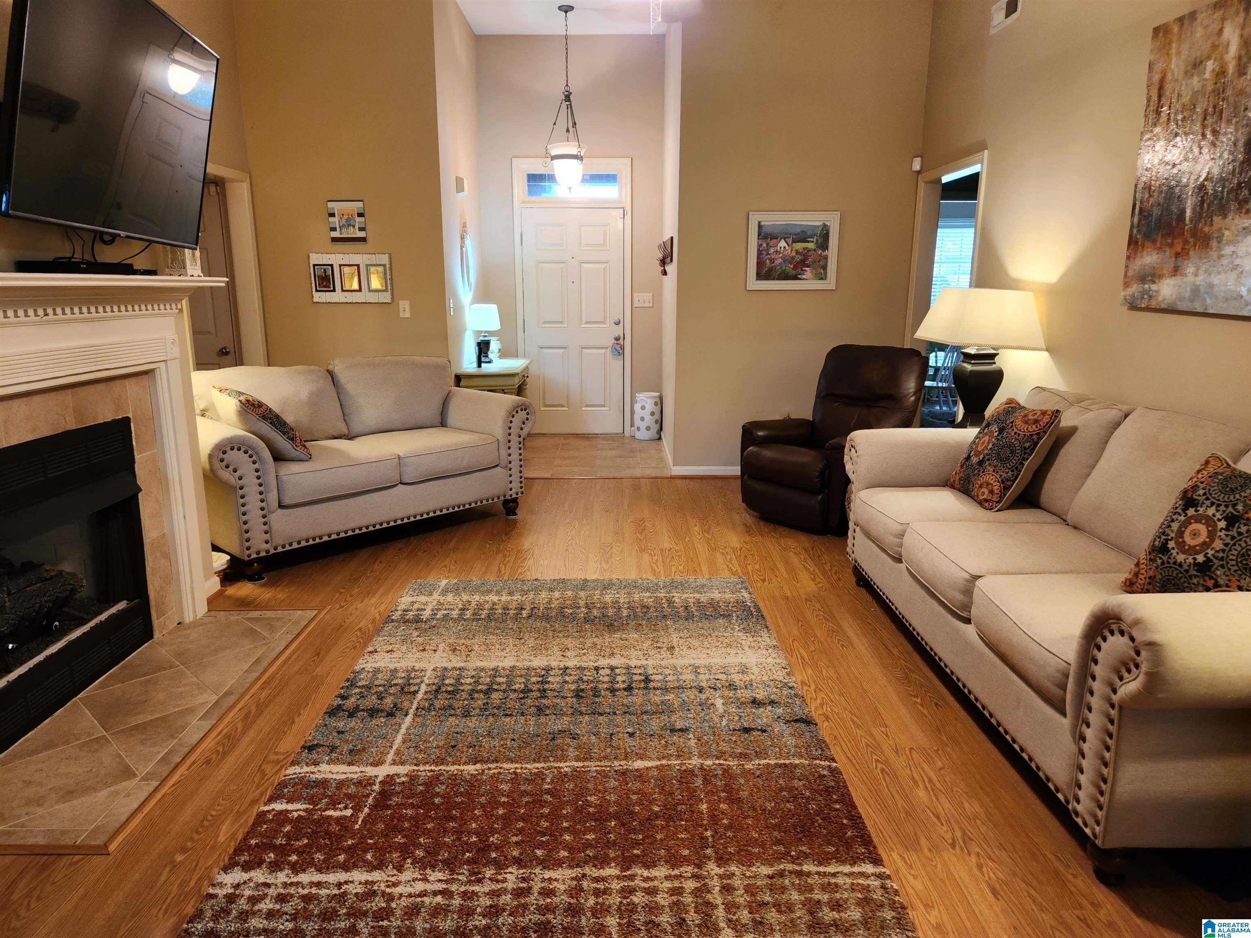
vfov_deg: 58.9
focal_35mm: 23
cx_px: 626
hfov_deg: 73.9
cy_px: 469
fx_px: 831
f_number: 1.8
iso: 320
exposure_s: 1/40
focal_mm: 5.4
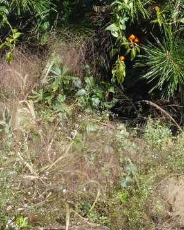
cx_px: 143
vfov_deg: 13.2
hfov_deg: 10.9
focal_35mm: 141
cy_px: -50
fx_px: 961
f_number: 8
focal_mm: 35
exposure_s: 1/250
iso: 400
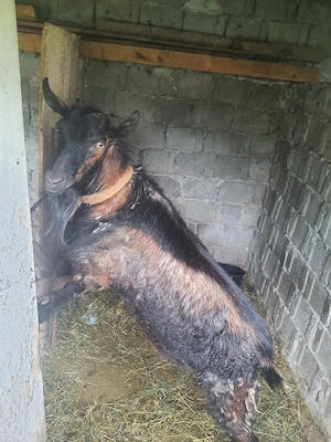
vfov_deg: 67.3
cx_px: 166
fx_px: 331
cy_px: 221
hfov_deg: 53.1
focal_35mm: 26
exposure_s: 1/100
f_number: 1.7
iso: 250
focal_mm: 4.32
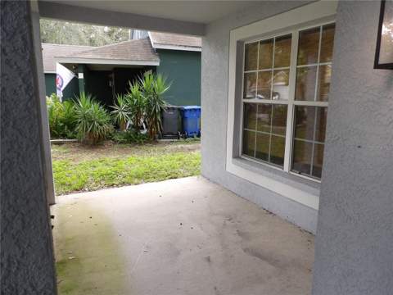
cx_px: 196
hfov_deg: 71.6
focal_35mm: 24
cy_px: 148
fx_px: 272
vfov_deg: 56.8
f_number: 3.2
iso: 100
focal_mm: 4.3
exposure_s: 1/57
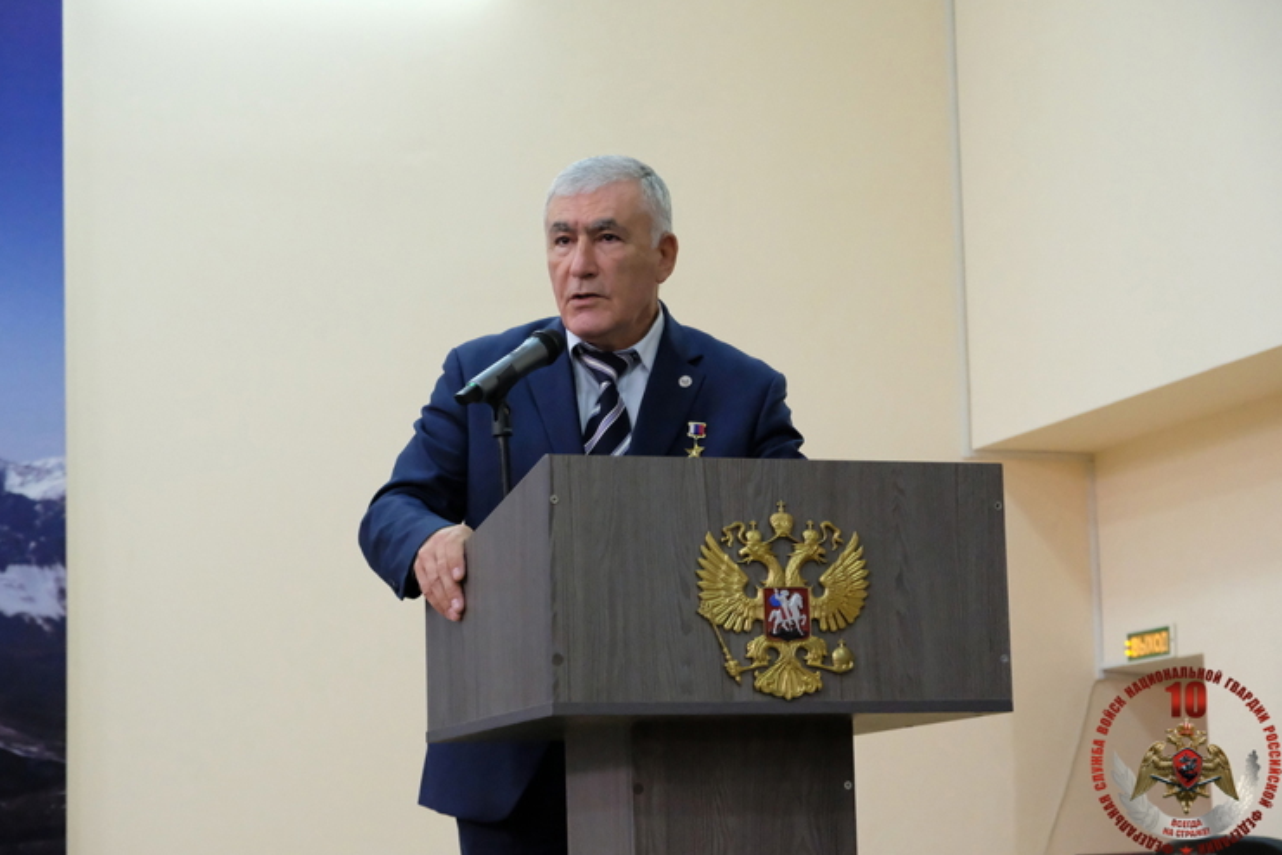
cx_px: 638
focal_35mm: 84
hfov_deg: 24.2
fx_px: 2991
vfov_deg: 16.3
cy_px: 429
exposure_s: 1/300
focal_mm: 55
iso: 12800
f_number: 5.6
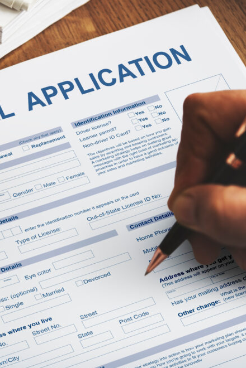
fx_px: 1671
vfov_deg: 12.6
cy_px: 188
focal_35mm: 163
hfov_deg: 8.4
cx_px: 27
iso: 160
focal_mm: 105
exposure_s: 1/160
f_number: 4
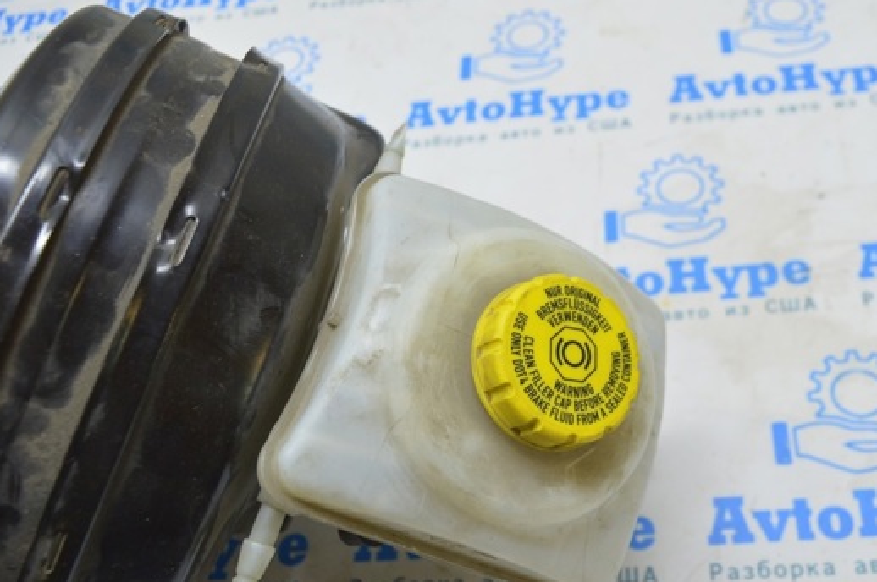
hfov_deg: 45.6
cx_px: 528
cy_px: 299
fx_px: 1037
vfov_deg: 31.4
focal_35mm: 43
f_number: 5.6
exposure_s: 1/20
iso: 400
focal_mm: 23
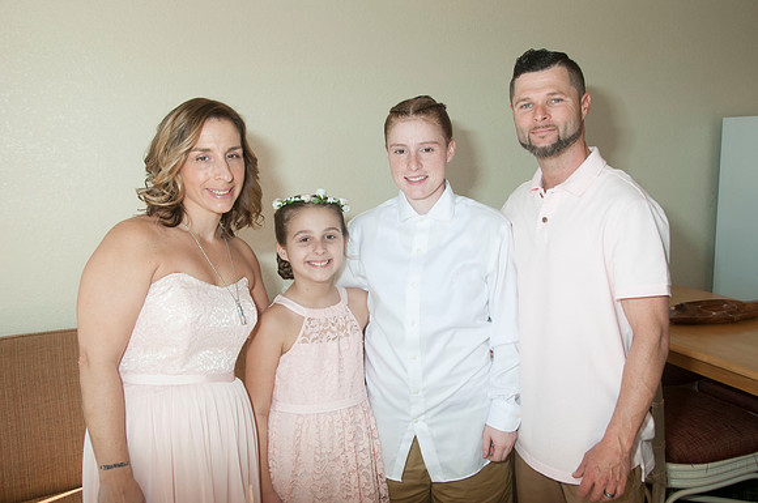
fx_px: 694
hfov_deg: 57.3
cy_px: 252
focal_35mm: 33
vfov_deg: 39.9
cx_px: 379
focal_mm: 22
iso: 400
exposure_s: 1/250
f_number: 5.6
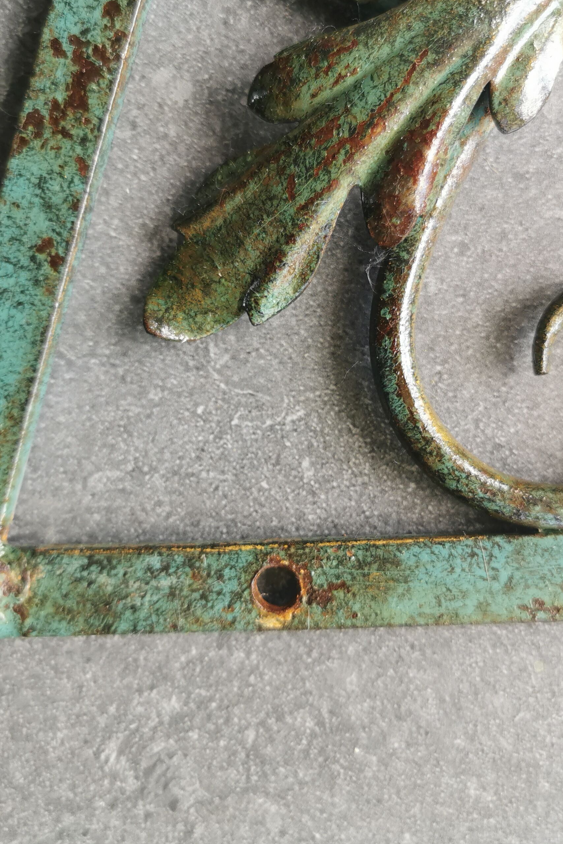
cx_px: 311
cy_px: 397
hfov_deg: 33.4
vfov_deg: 48.4
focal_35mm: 40
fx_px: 938
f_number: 1.6
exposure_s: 1/100
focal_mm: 5.56
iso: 100
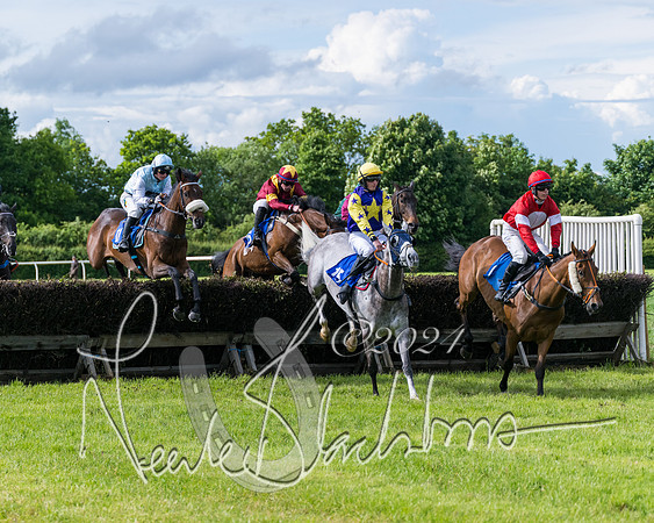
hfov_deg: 14.7
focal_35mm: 131
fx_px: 2534
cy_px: 250
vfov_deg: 11.8
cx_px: 278
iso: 400
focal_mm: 98
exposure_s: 1/4000
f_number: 4
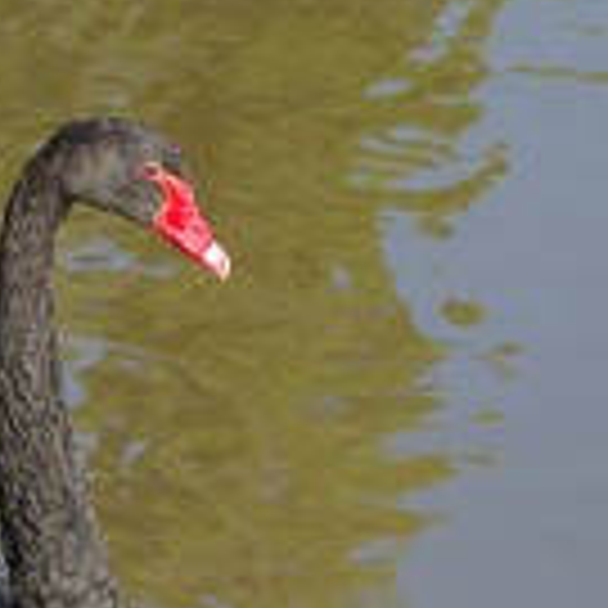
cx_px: -266
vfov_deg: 3.8
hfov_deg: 3.8
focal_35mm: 465
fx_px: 9240
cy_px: 545
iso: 400
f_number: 6.7
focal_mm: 120
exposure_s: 1/750
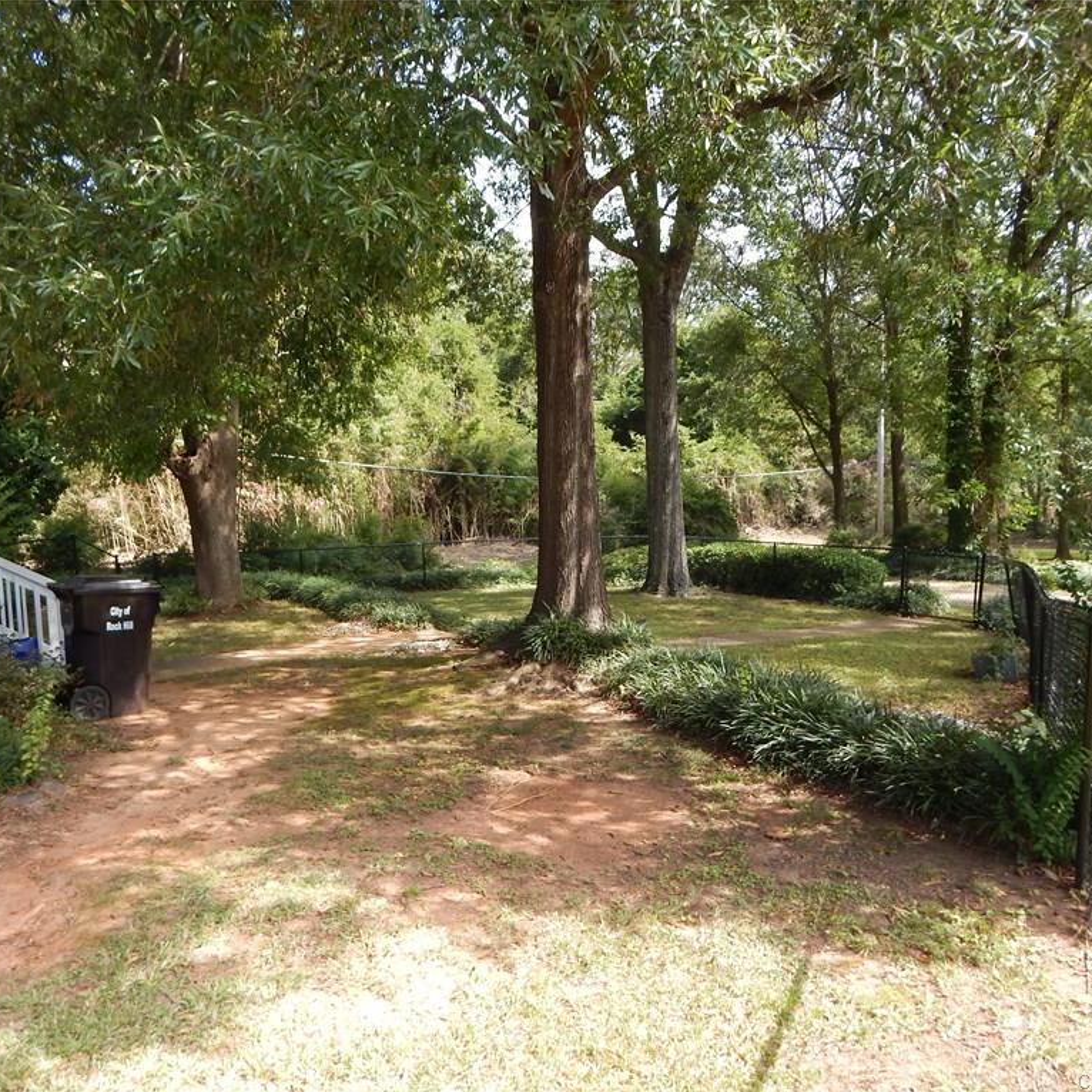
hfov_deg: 60.9
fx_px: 928
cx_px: 509
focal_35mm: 26
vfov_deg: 60.9
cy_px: 546
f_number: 3
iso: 125
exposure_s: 1/250
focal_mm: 4
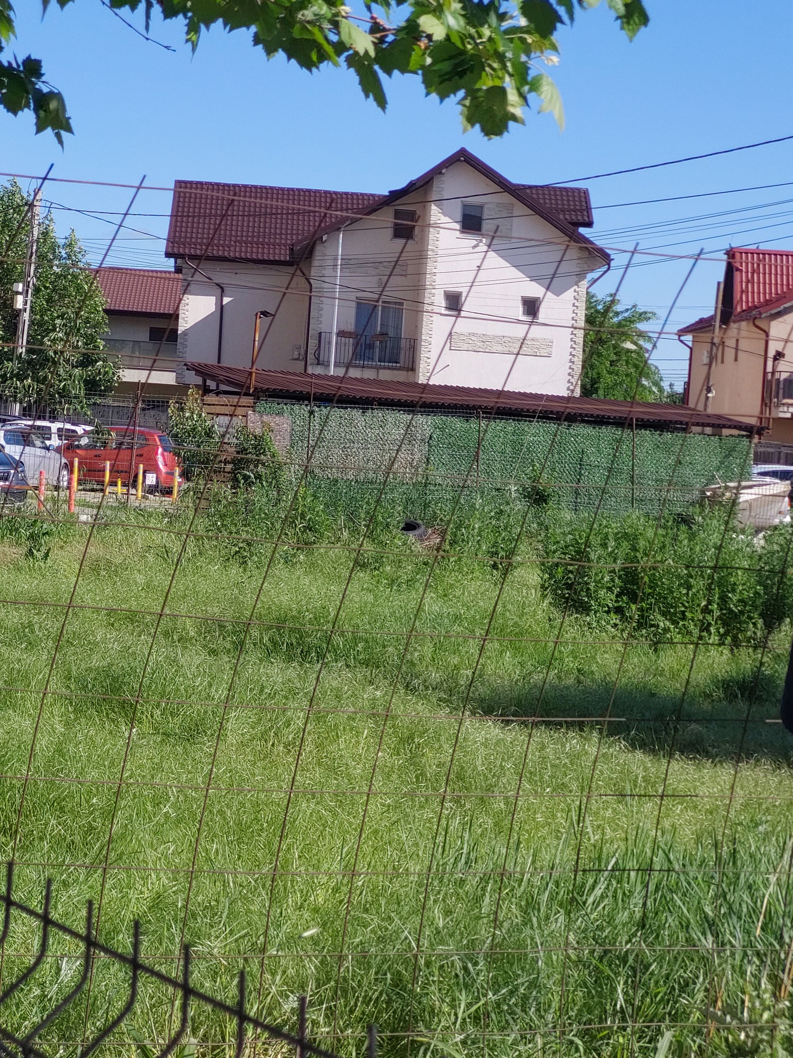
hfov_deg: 19.4
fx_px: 2322
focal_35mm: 76
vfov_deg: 25.7
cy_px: 529
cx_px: 396
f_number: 2.4
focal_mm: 7.12
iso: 40
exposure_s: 1/963
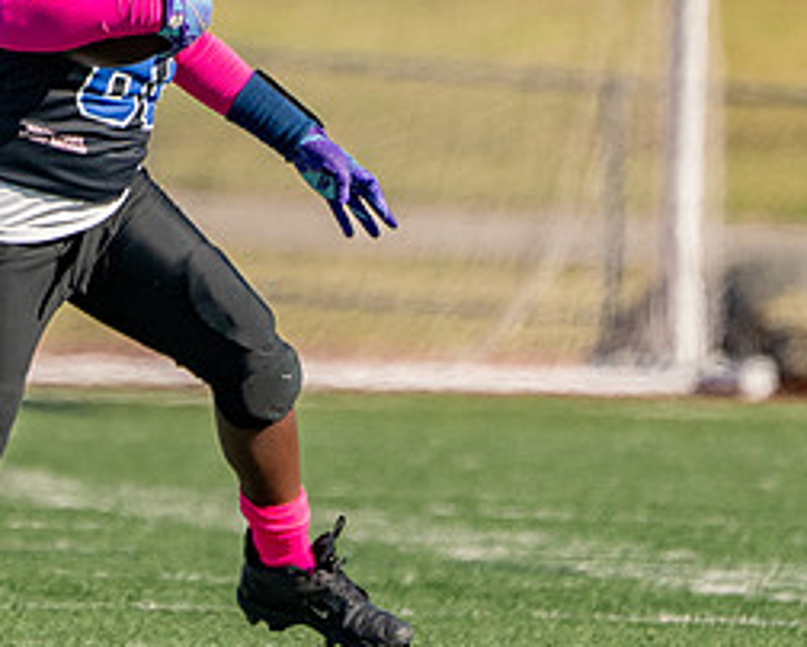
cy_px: 33
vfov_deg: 1.1
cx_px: 97
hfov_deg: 1.4
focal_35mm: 1387
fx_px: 33153
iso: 320
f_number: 5.6
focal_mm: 400
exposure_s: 1/2000
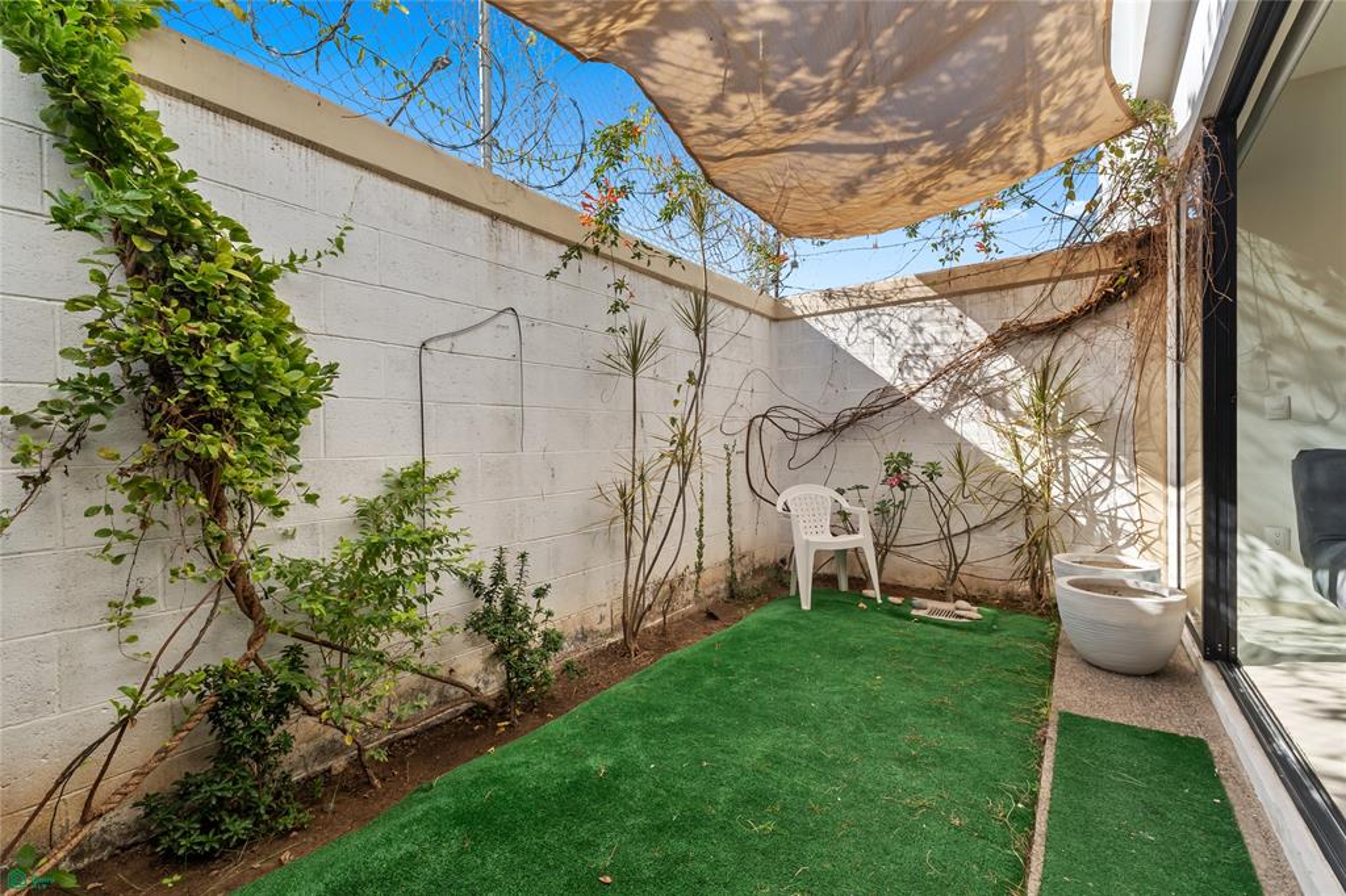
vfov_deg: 77.3
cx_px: 673
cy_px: 448
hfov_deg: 100.4
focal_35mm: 15
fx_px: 561
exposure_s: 1/40
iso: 250
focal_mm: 10
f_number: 9
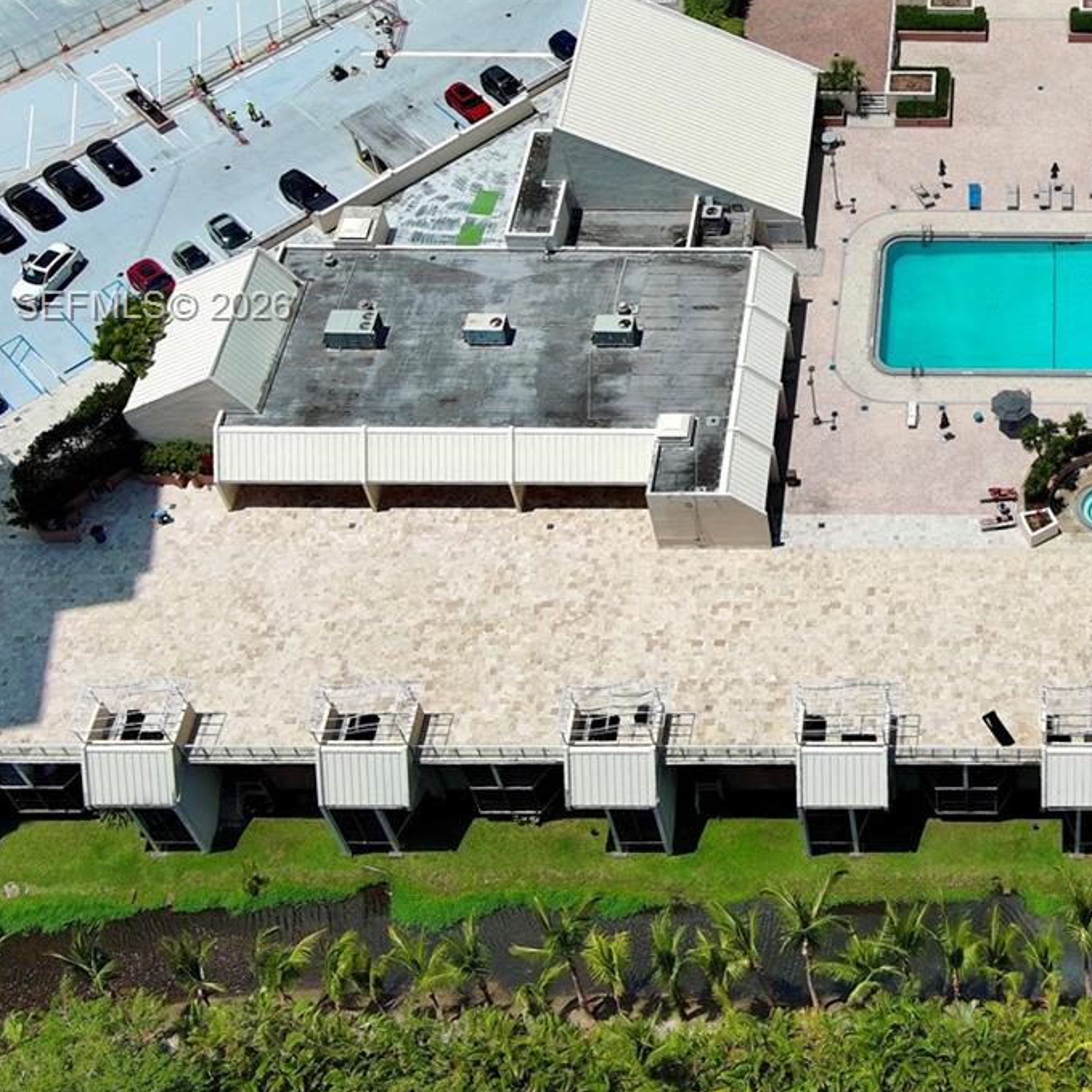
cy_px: 308
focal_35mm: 58
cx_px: 1076
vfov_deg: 29.2
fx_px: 2070
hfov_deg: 27.9
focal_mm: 10.57
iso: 100
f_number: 2.8
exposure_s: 1/2755
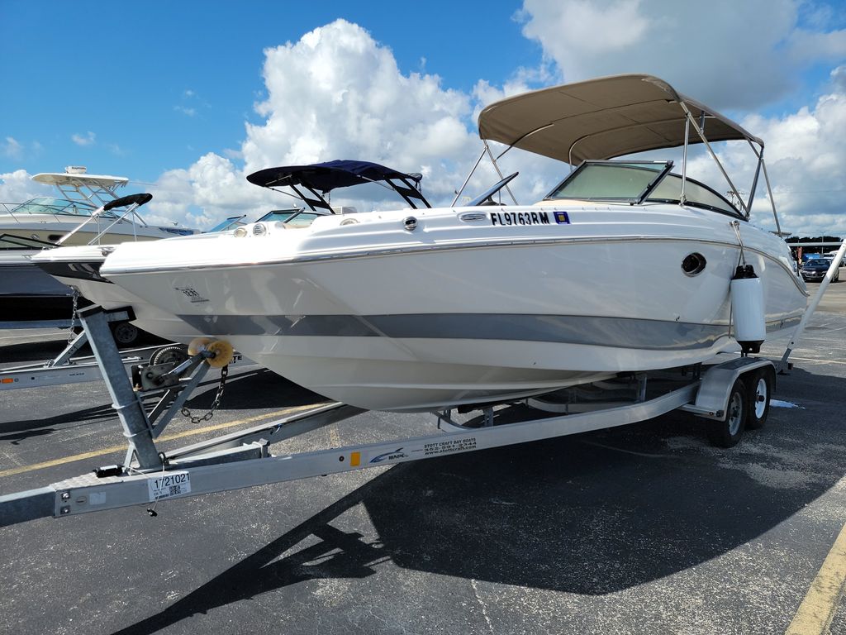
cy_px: 318
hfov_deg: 71.6
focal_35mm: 24
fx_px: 587
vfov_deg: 56.8
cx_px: 423
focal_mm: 6.7
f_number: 1.8
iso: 50
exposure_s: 1/1172
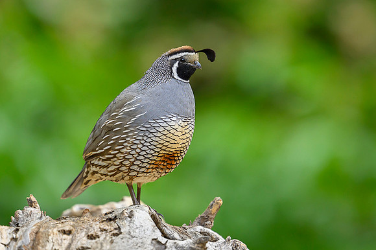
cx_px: 214
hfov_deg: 2.4
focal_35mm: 874
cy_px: 89
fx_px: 9126
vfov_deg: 1.6
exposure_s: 1/640
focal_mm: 560
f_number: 4
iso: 800
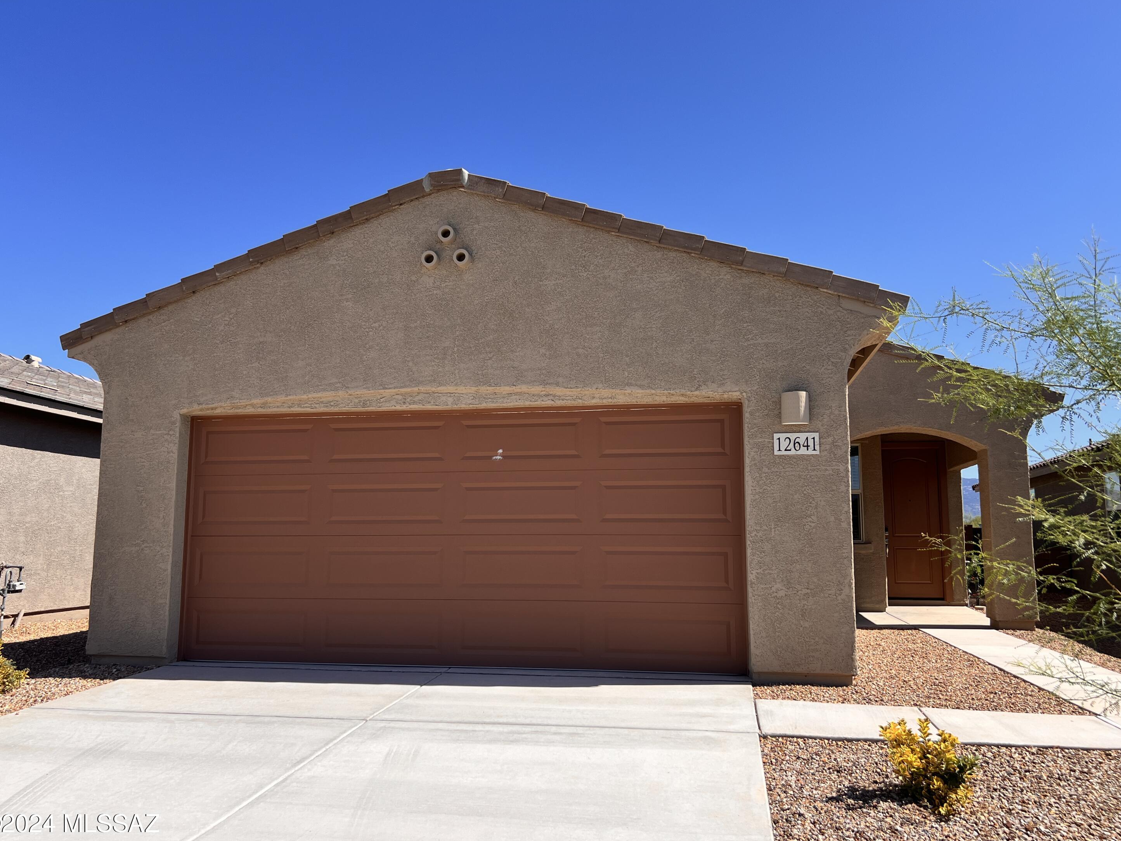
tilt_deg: +7.0
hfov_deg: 65.3
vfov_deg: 51.4
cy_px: 427
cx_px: 563
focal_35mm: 27
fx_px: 874
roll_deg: -0.6
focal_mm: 5.7
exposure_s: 1/3571
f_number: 1.5
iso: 50
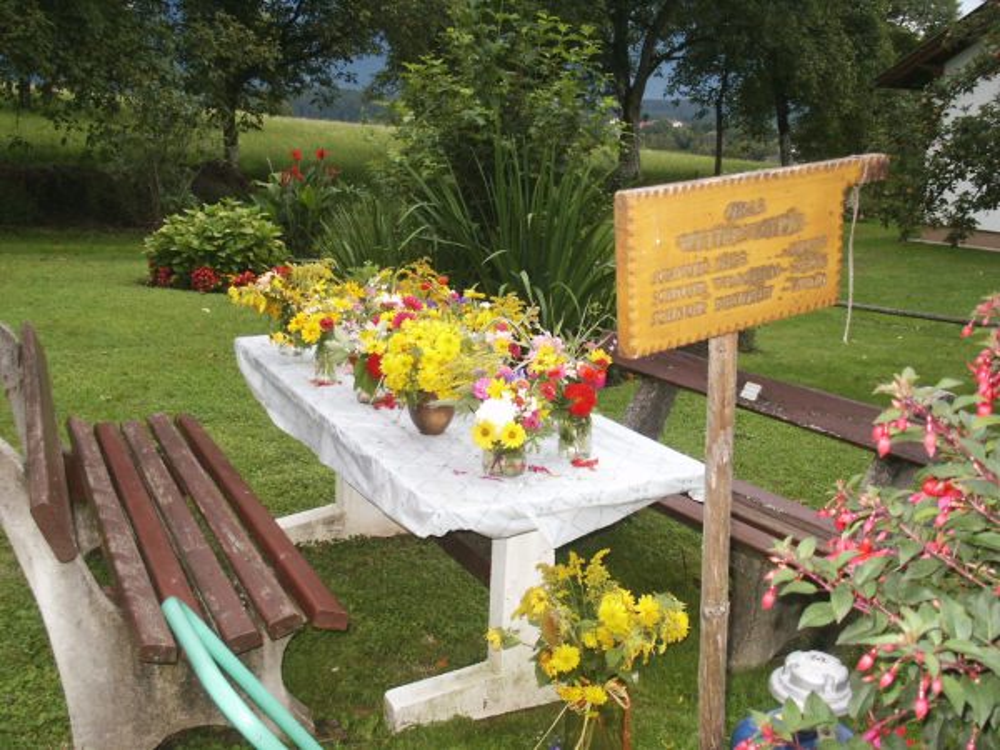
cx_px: 500
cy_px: 375
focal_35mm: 40
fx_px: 1156
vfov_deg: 36.0
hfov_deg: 46.8
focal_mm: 8.27
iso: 200
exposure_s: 1/350
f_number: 3
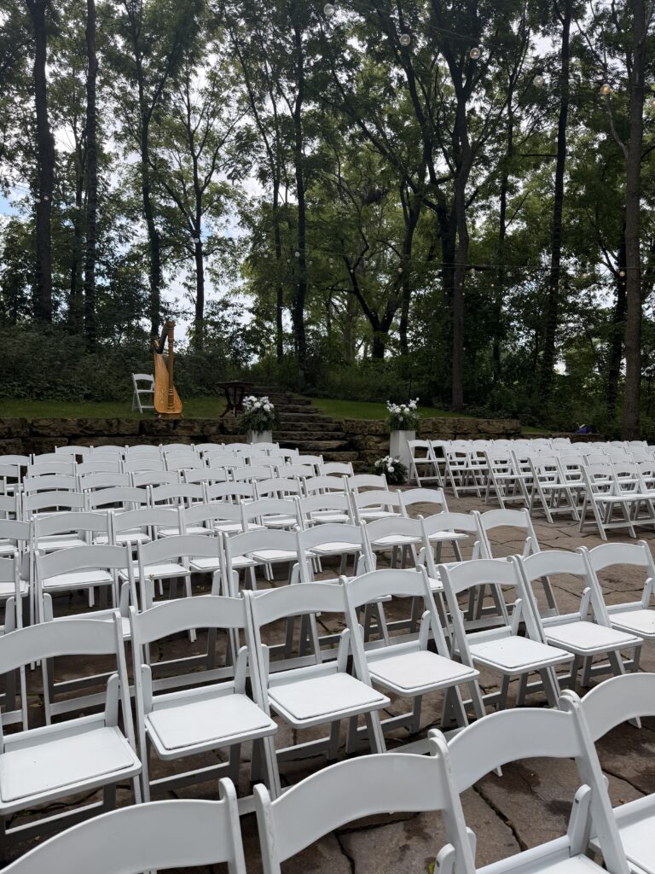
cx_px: 328
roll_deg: -1.4
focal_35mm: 24
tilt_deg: -2.5
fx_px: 606
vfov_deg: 71.6
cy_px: 437
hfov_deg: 56.8
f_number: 1.78
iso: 80
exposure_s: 1/898
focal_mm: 6.76
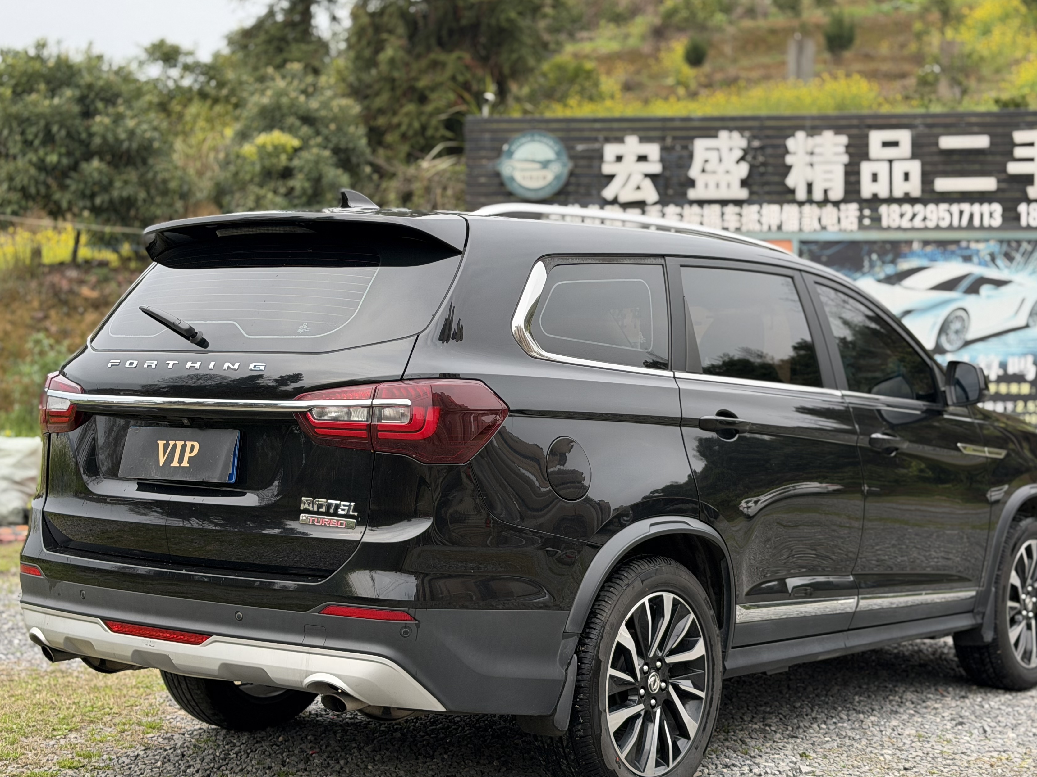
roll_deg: -0.5
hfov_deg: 33.2
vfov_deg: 25.2
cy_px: 360
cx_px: 551
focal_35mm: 58
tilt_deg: +1.5
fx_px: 1738
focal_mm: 6.76
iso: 100
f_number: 1.78
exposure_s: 1/1000
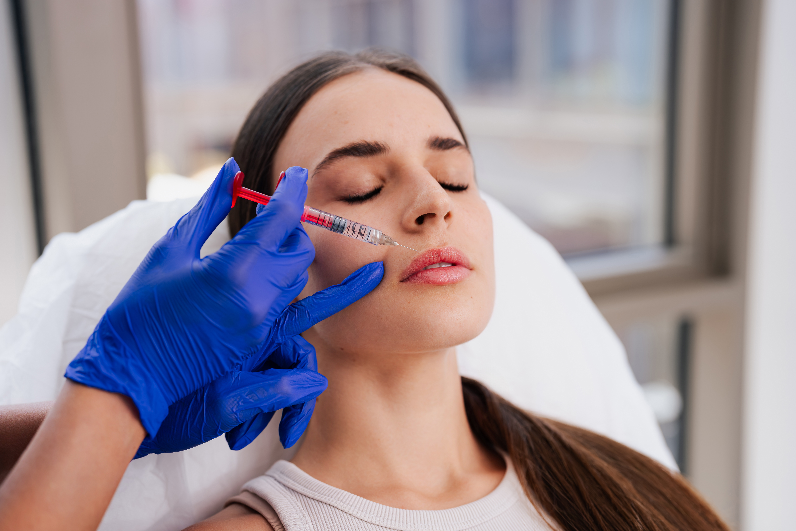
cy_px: 266
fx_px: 1105
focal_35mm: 50
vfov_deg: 27.0
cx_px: 398
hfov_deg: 39.6
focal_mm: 50
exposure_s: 1/250
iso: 160
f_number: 2.8
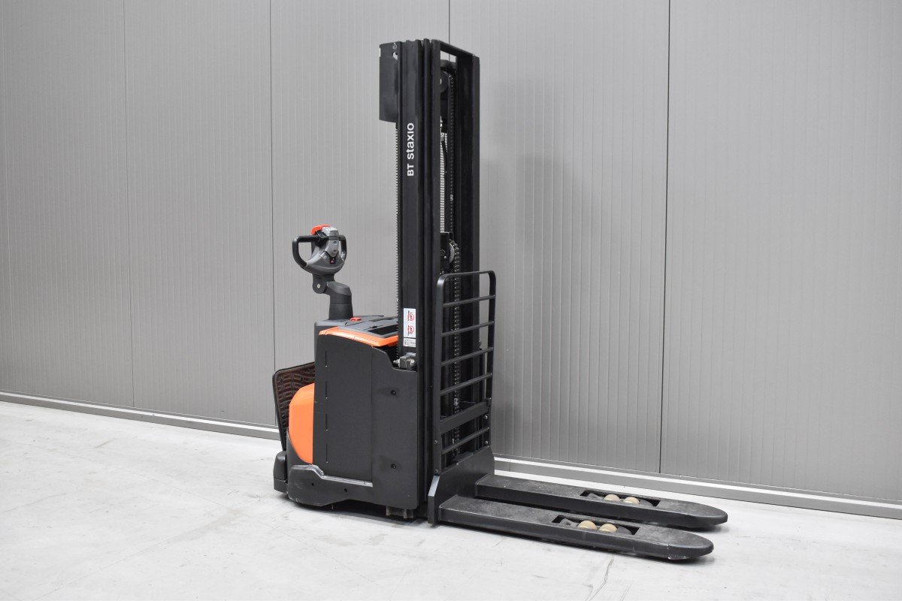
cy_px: 300
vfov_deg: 36.9
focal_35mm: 36
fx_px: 902
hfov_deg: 53.1
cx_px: 451
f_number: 5
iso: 1600
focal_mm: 24
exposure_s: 1/30
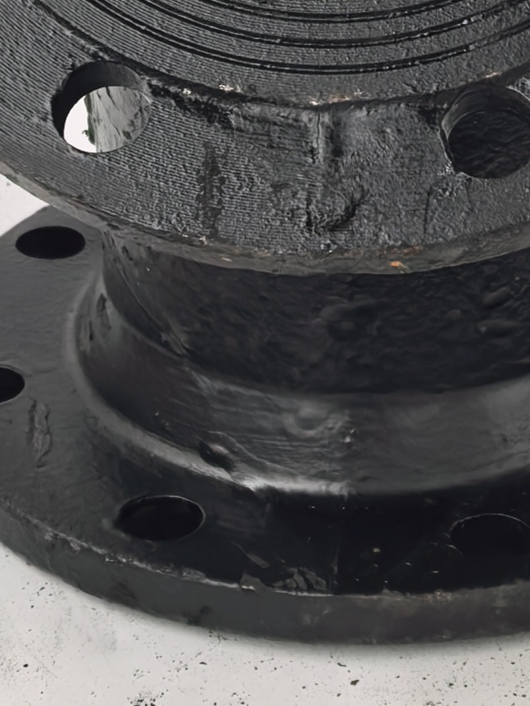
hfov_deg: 11.6
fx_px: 2613
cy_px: -79
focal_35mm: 128
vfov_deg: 15.0
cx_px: 371
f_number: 2
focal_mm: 8.5
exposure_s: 1/100
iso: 250
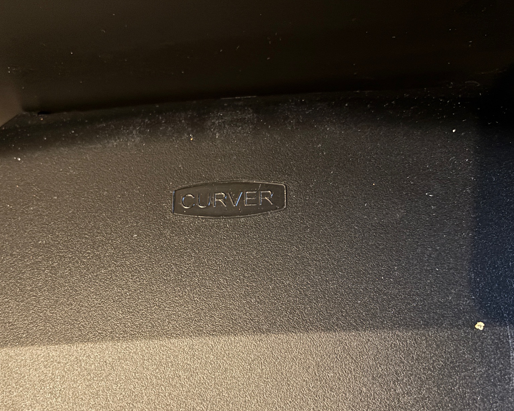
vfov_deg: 43.0
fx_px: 517
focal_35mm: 34
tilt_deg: -72.3
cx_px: 231
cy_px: 255
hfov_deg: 52.8
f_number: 1.6
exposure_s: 1/25
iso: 1000
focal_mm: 5.96
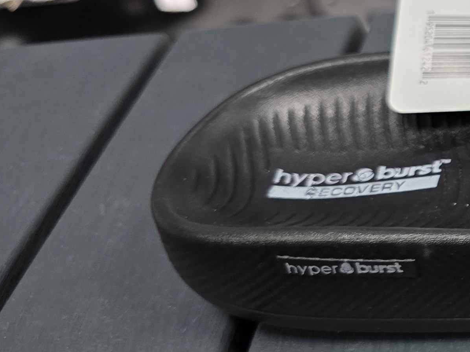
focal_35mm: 77
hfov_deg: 20.6
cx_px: 752
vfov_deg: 19.1
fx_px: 1045
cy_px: 133
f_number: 1.7
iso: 160
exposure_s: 1/100
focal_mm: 6.3
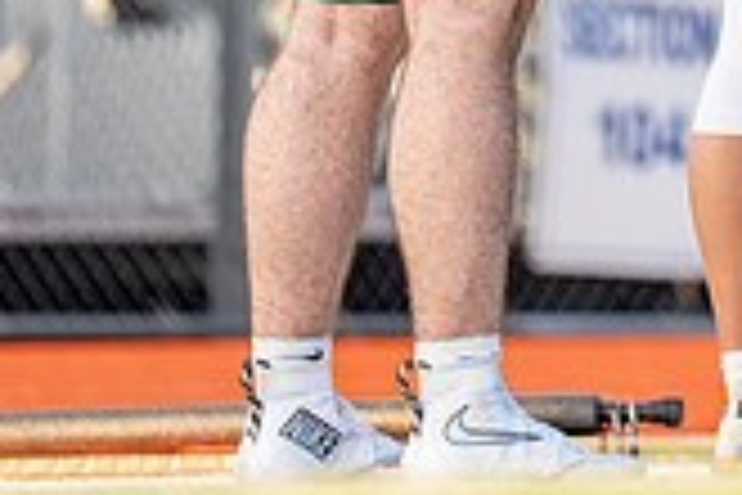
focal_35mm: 829
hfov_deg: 2.5
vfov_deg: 1.7
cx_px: 985
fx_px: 17085
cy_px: -488
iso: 320
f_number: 2.8
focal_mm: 191
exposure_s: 1/2000
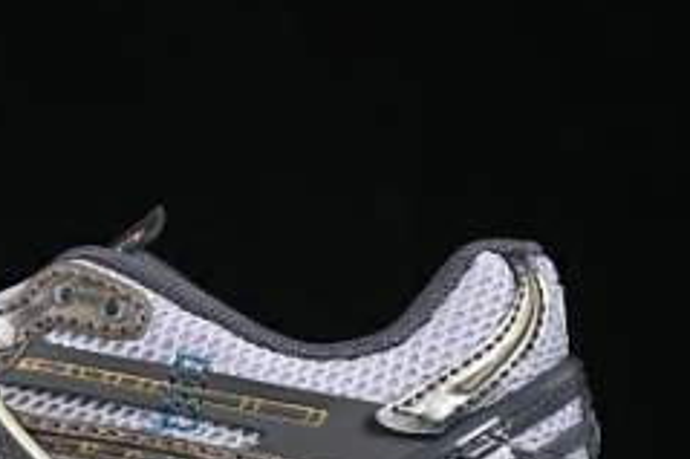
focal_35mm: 229
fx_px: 4386
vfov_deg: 6.0
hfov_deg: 8.9
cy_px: 390
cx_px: -3
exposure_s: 1/80
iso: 160
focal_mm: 50
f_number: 7.1
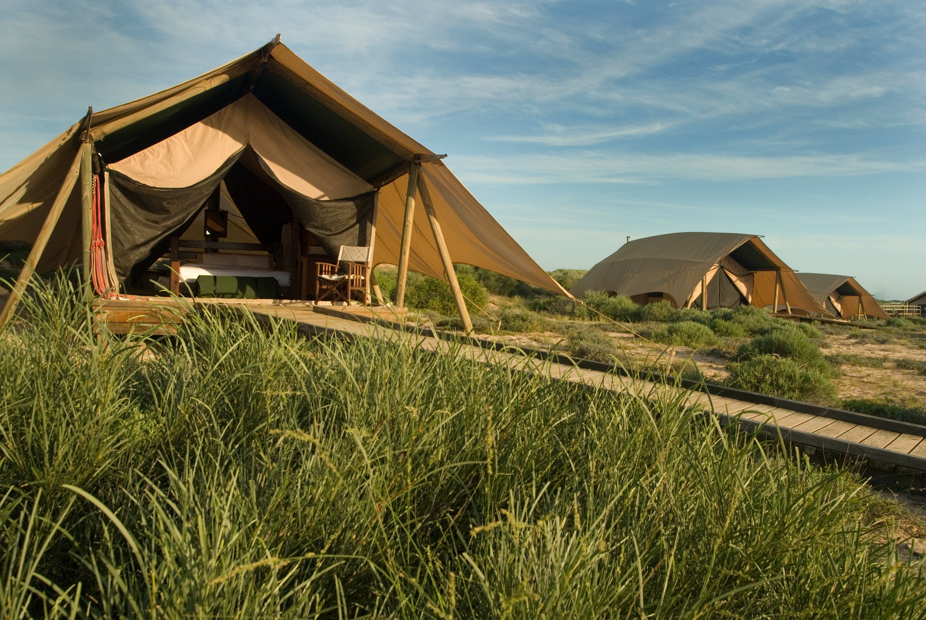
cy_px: 310
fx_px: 772
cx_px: 463
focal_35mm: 30
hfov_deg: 61.9
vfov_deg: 43.7
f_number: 8
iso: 400
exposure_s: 1/160
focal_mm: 20
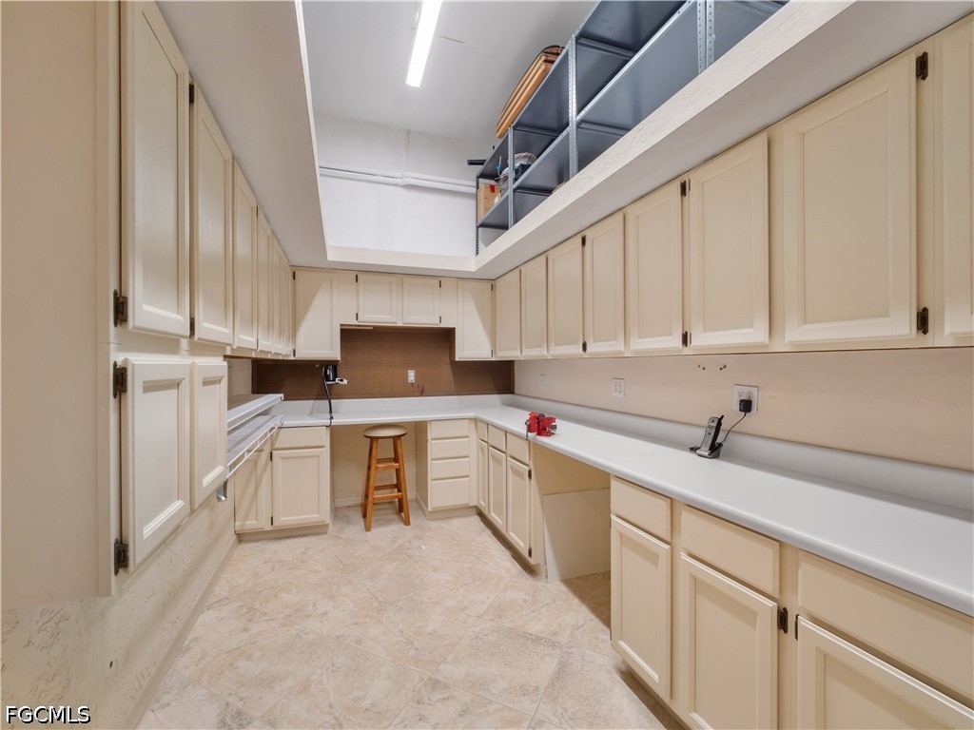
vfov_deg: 85.7
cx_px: 487
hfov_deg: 102.1
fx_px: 394
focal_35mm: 14
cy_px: 365
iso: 200
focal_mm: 7
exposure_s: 1/5
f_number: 7.1
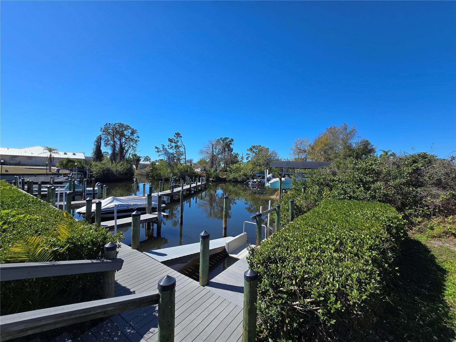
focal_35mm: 13
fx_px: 171
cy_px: 171
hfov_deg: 106.2
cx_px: 228
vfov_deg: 89.9
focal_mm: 2.2
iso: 50
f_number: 2.2
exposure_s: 1/2436
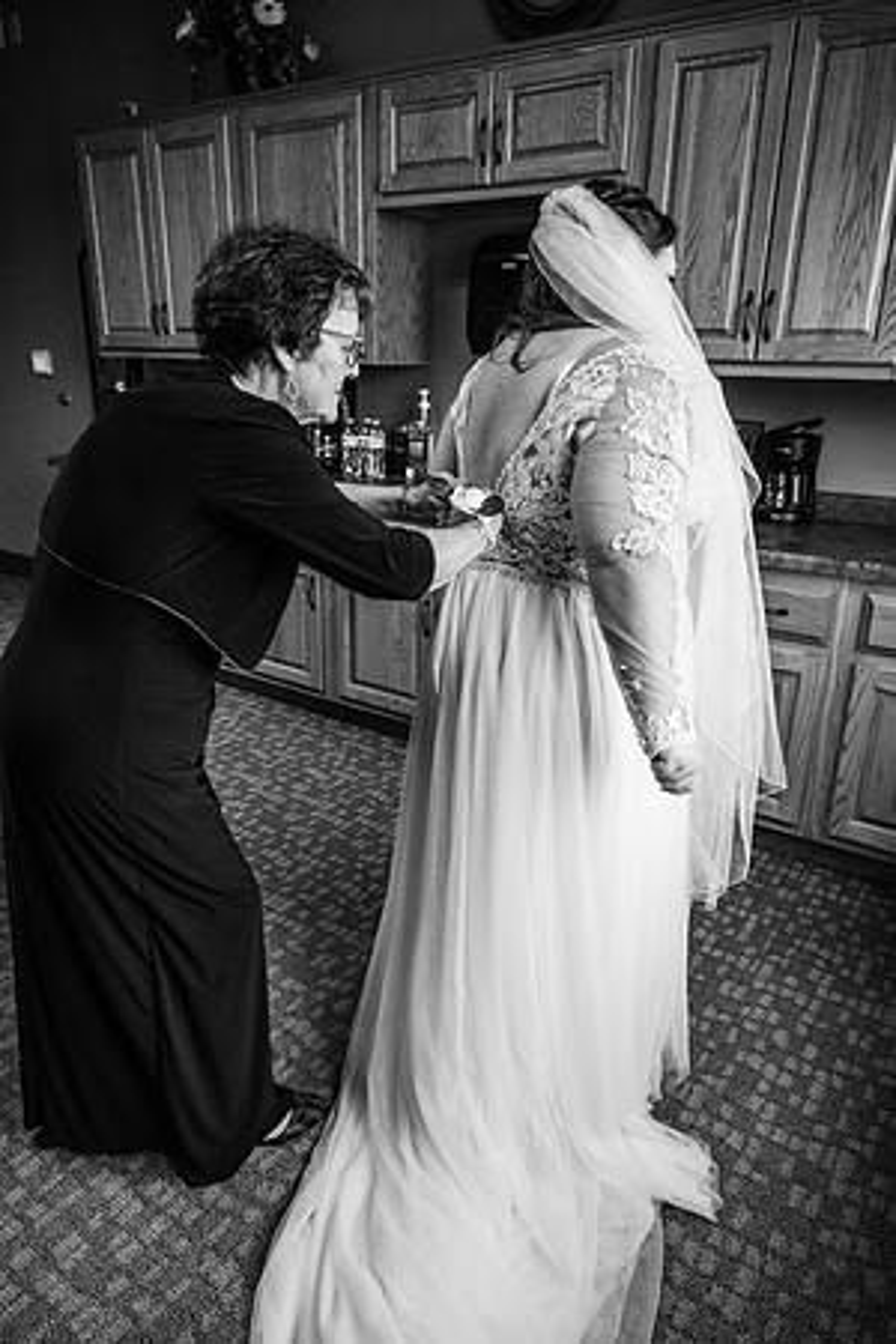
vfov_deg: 73.7
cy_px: 672
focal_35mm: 24
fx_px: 896
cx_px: 448
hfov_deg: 53.1
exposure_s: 1/200
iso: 1250
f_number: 4.5
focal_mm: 24
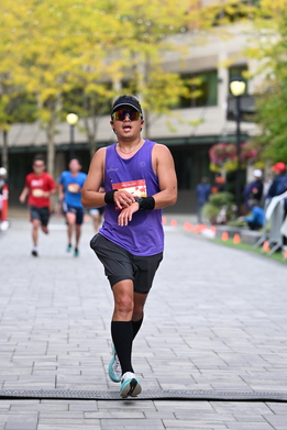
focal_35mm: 145
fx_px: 1732
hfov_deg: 9.5
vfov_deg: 14.1
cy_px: 173
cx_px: 154
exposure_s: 1/2000
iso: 640
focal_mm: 103
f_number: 2.8
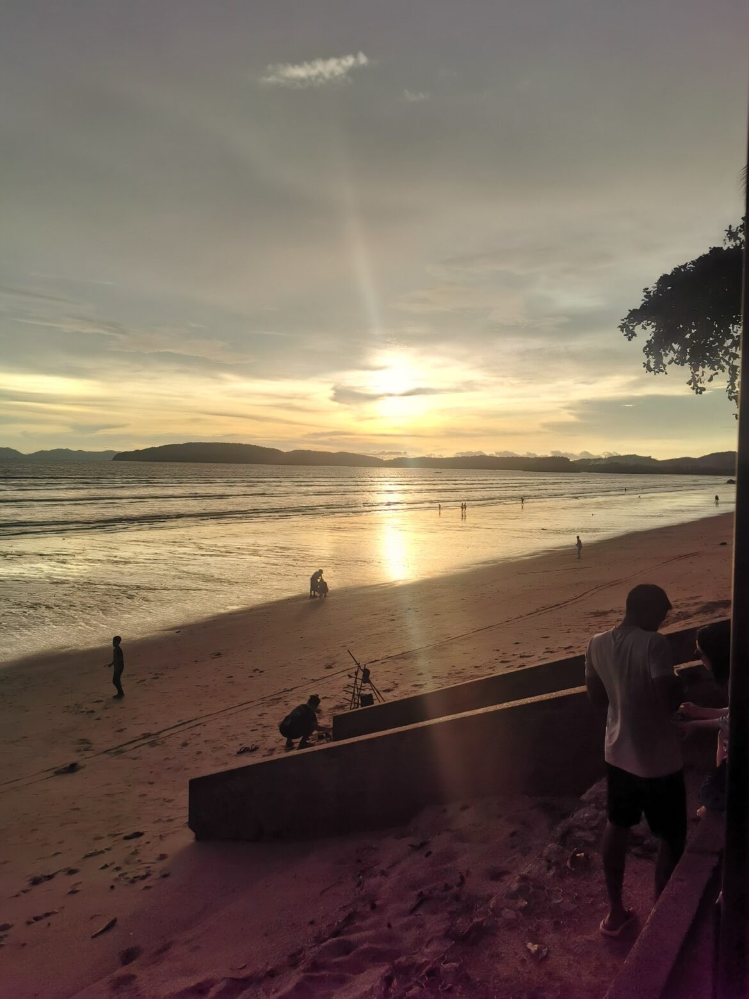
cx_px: 374
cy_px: 500
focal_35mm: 27
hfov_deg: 51.4
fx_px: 779
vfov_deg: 65.3
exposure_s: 5
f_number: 1.6
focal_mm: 5.56
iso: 50
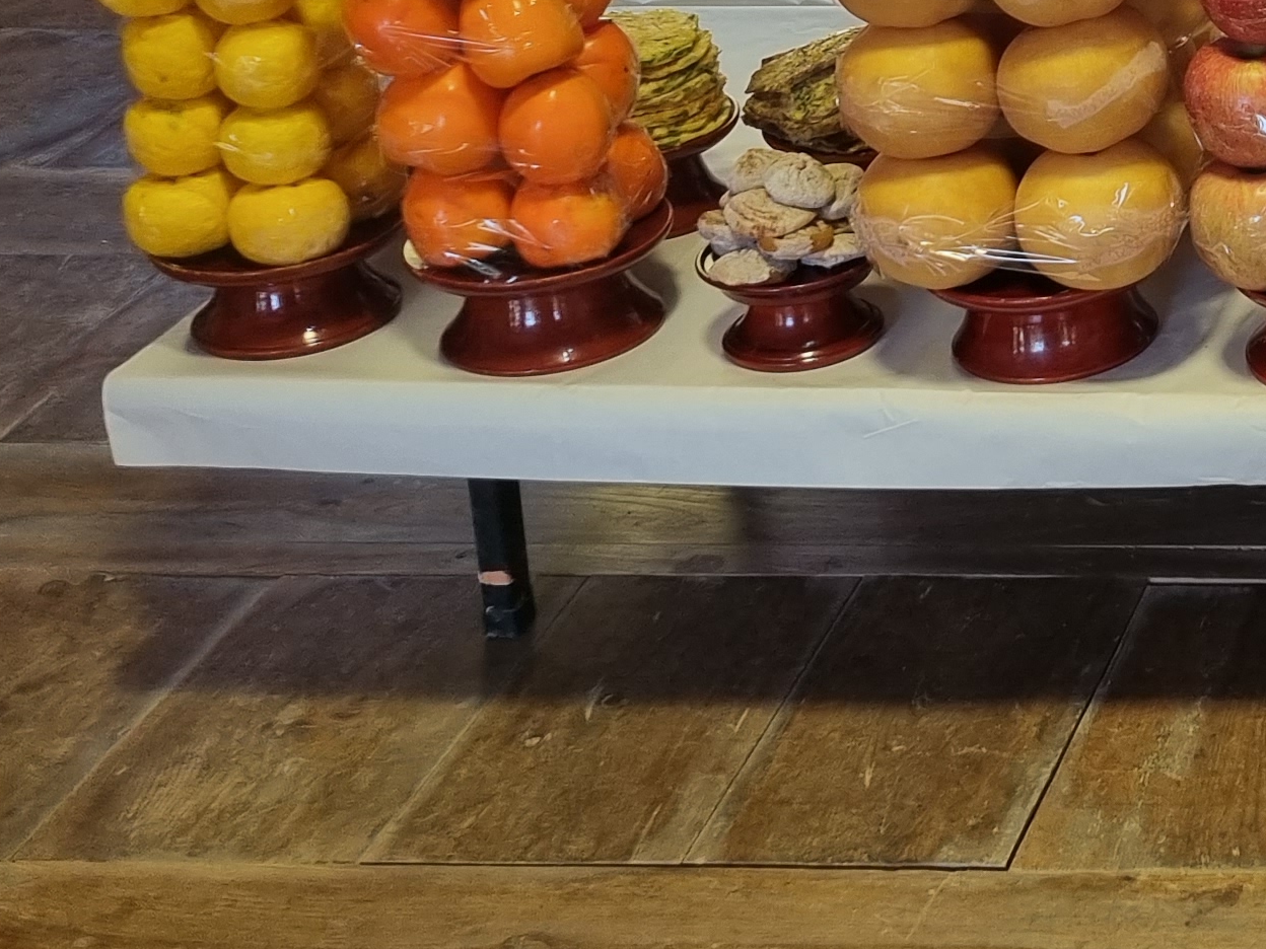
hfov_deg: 20.4
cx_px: 1819
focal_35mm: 84
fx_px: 3072
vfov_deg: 17.2
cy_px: -13
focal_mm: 5.4
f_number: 1.8
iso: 100
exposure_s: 1/120
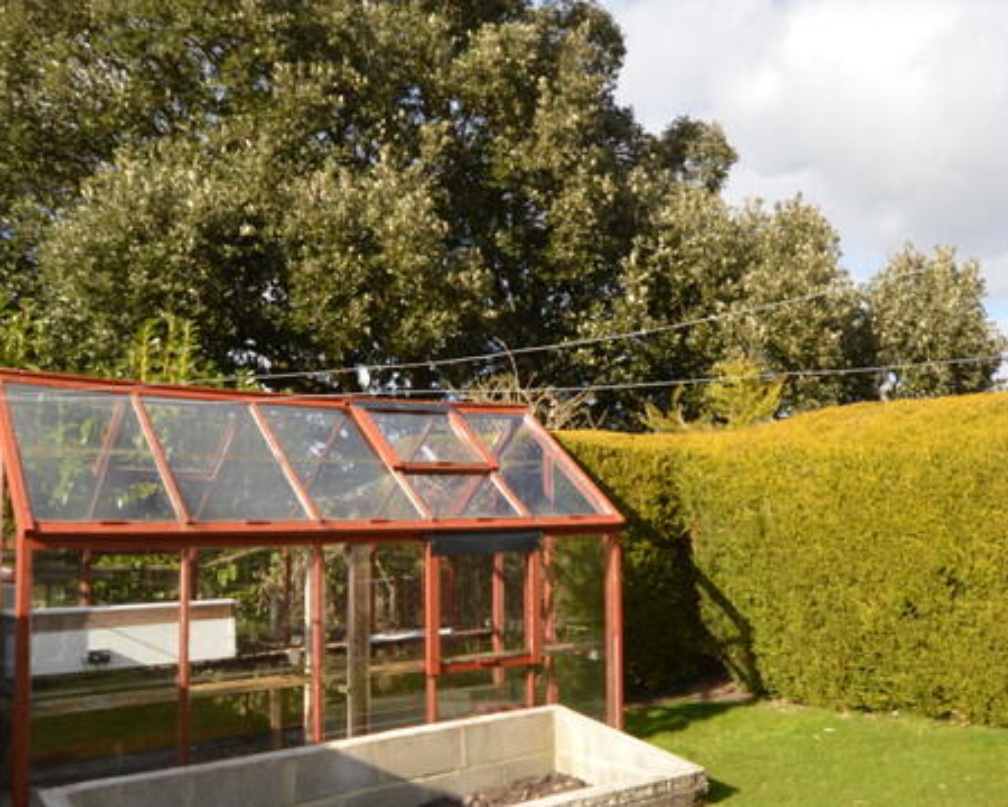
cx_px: 612
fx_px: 955
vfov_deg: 45.6
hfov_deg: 55.2
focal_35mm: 32
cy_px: 470
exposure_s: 1/200
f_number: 7.1
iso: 100
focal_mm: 10
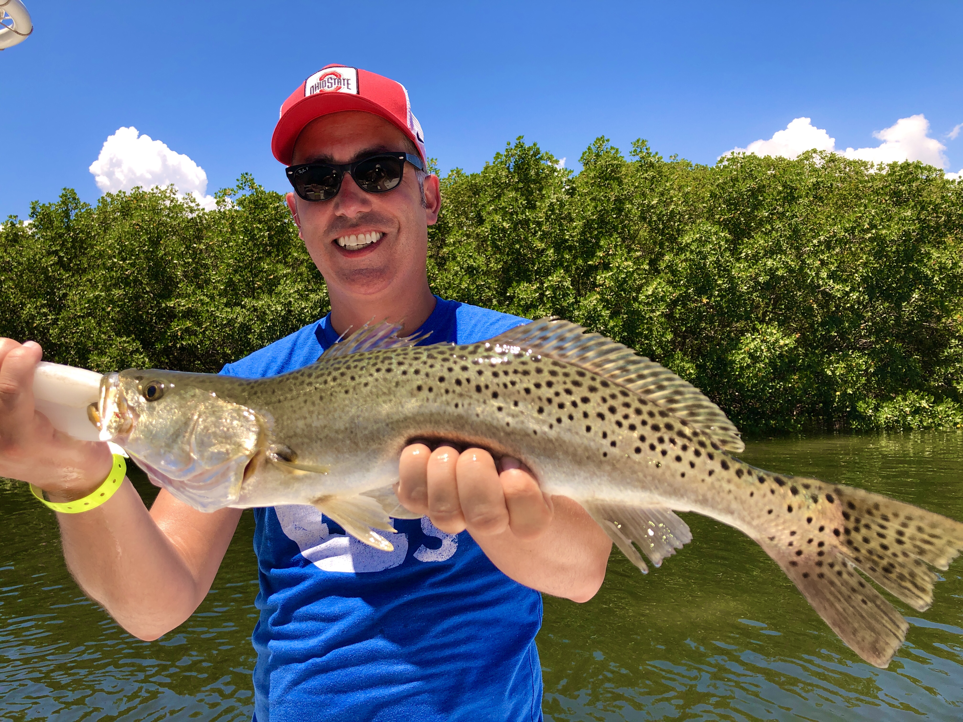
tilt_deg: -1.3
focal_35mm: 28
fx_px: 779
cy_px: 361
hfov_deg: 63.4
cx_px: 482
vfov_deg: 49.7
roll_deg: +3.4
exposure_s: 1/1453
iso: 20
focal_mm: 3.99
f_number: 1.8
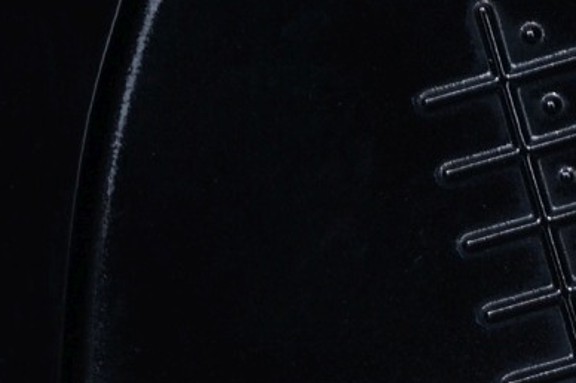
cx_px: 695
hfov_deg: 6.8
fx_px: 4828
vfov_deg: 4.5
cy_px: -348
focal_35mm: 302
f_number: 7.1
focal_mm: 61
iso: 250
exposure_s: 1/100
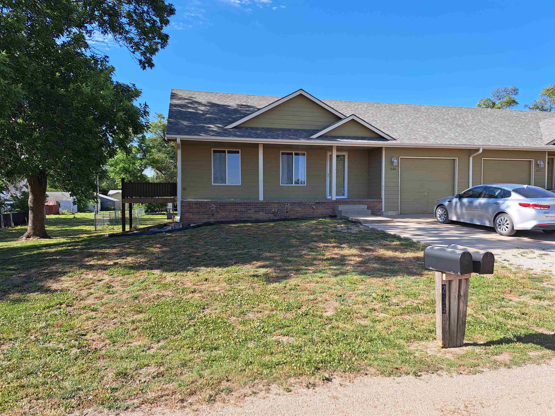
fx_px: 385
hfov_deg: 71.6
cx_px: 278
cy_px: 208
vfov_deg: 56.8
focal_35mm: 24
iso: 50
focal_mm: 5.23
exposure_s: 1/680
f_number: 1.8
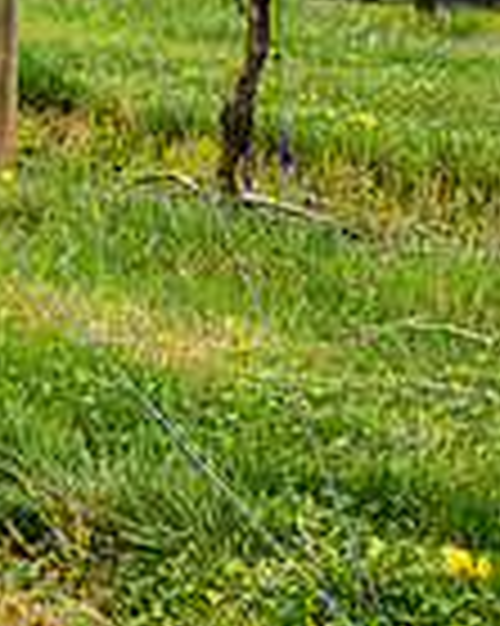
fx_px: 2722
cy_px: -19
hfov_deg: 9.5
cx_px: -619
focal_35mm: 147
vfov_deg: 12.9
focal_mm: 34.5
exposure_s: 1/200
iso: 64
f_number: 4
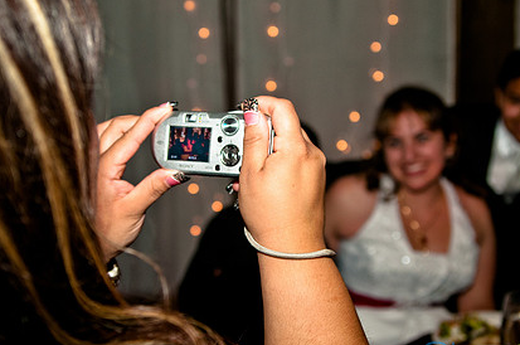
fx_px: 851
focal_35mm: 59
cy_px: 179
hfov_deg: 34.0
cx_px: 259
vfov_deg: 22.9
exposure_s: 1/200
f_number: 2.8
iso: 400
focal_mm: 28
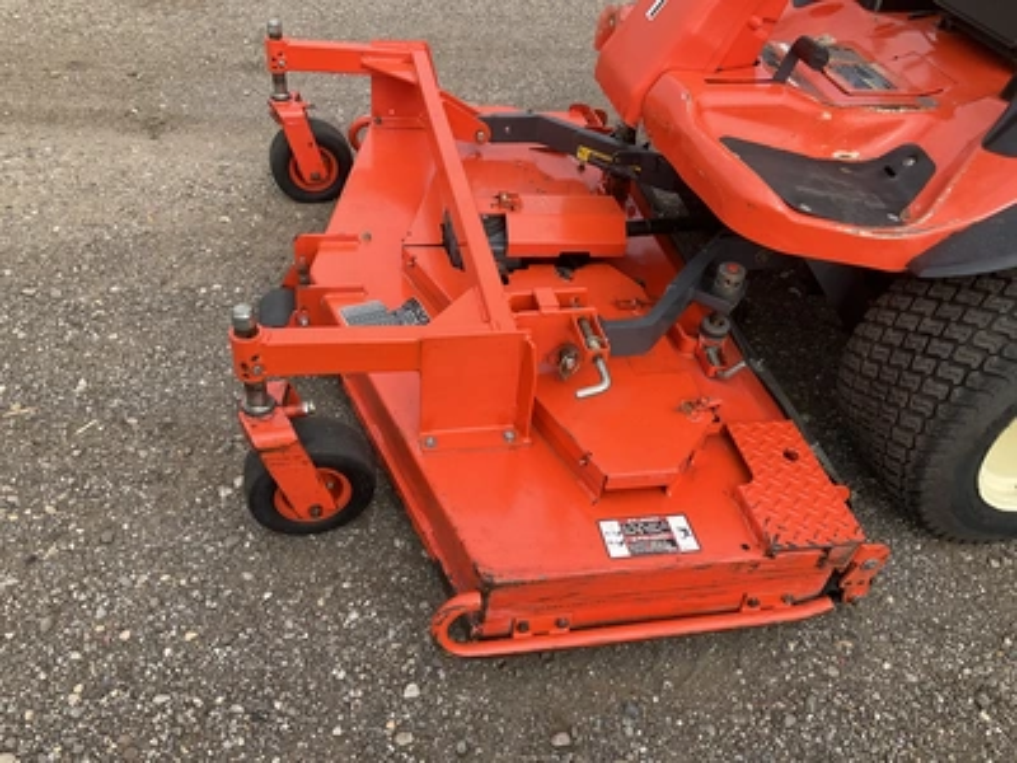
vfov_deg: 48.2
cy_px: 382
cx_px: 508
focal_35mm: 29
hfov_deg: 61.7
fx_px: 852
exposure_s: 1/719
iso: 25
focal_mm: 3
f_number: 1.8
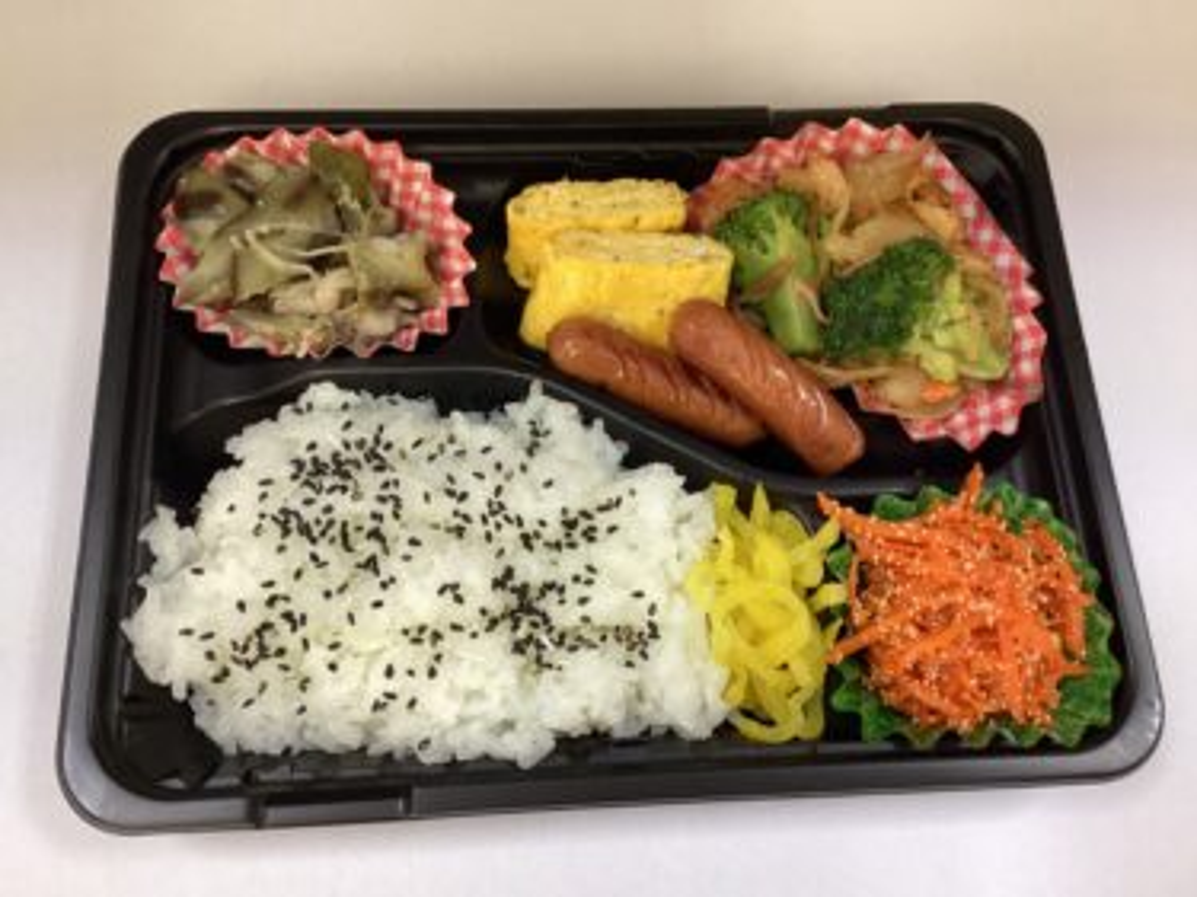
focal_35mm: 31
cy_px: 448
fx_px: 1072
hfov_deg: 58.4
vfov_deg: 45.4
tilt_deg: -70.3
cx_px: 598
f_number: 2.4
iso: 125
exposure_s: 1/50
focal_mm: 3.3
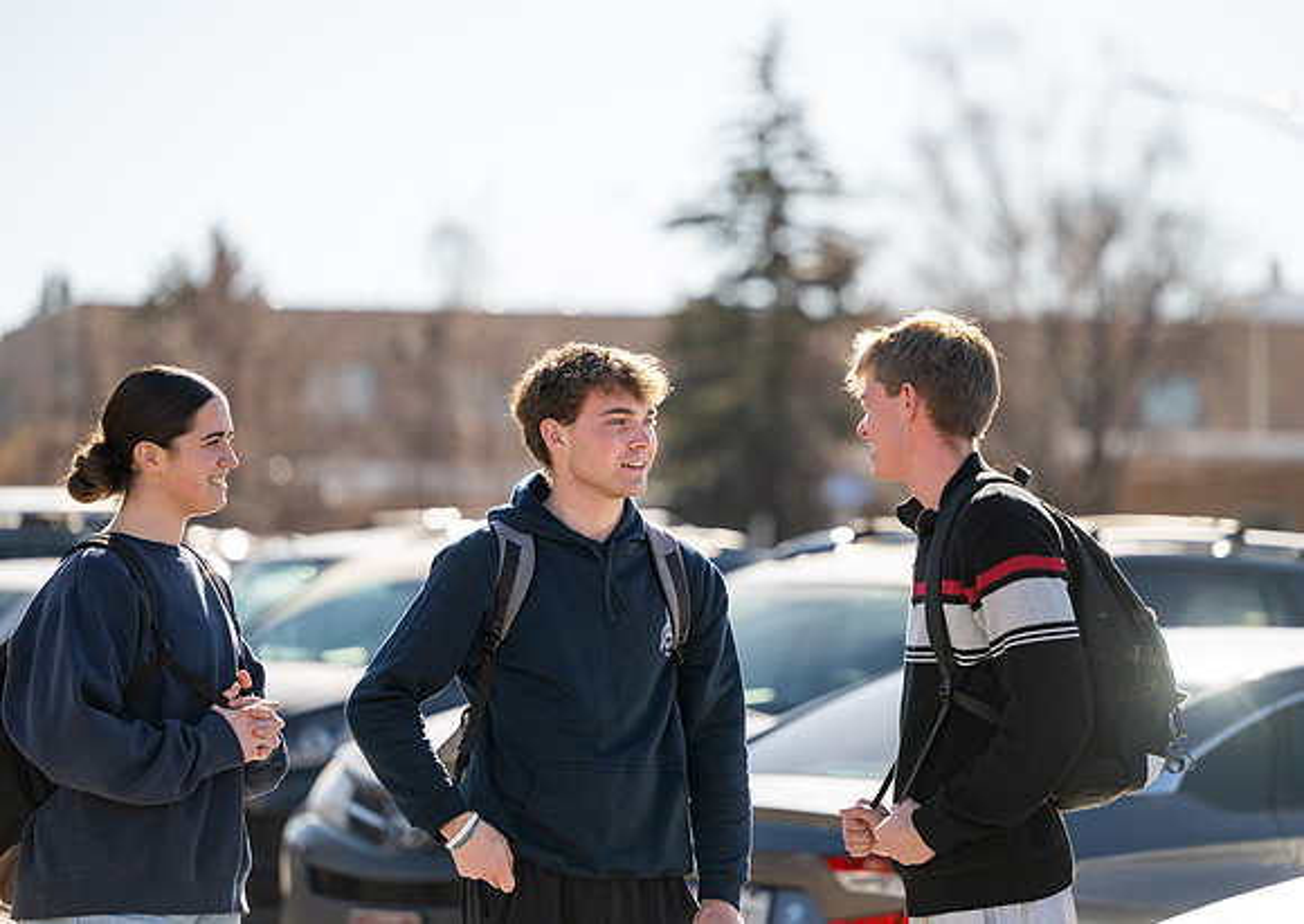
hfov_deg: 12.4
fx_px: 6003
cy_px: 427
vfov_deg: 8.8
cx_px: 745
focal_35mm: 163
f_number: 2.8
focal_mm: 145
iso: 640
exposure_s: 1/8000
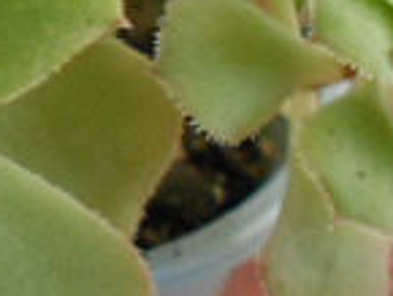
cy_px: -90
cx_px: -230
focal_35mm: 128
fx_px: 1454
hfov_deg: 14.2
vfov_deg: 11.3
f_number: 3.4
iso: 320
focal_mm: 5.3
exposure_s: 1/30
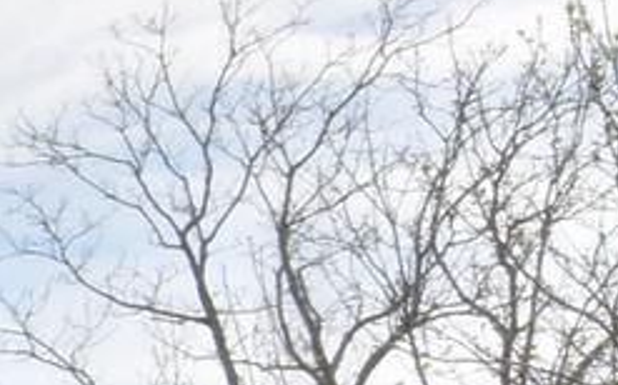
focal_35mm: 107
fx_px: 1801
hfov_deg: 13.4
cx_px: -926
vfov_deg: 11.7
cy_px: 588
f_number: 22
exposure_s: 1/200
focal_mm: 12
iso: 800
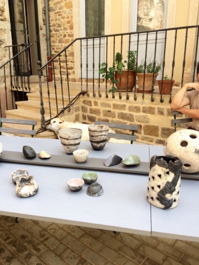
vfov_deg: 61.7
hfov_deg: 48.2
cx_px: 100
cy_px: 132
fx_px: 222
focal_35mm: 29
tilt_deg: -16.9
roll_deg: +1.3
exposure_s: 1/237
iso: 32
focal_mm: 4.15
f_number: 2.2
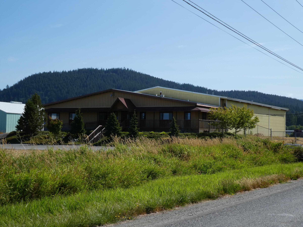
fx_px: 499
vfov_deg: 25.7
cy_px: 114
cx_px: 152
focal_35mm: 57
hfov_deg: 33.8
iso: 80
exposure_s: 1/640
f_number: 4.2
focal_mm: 10.3
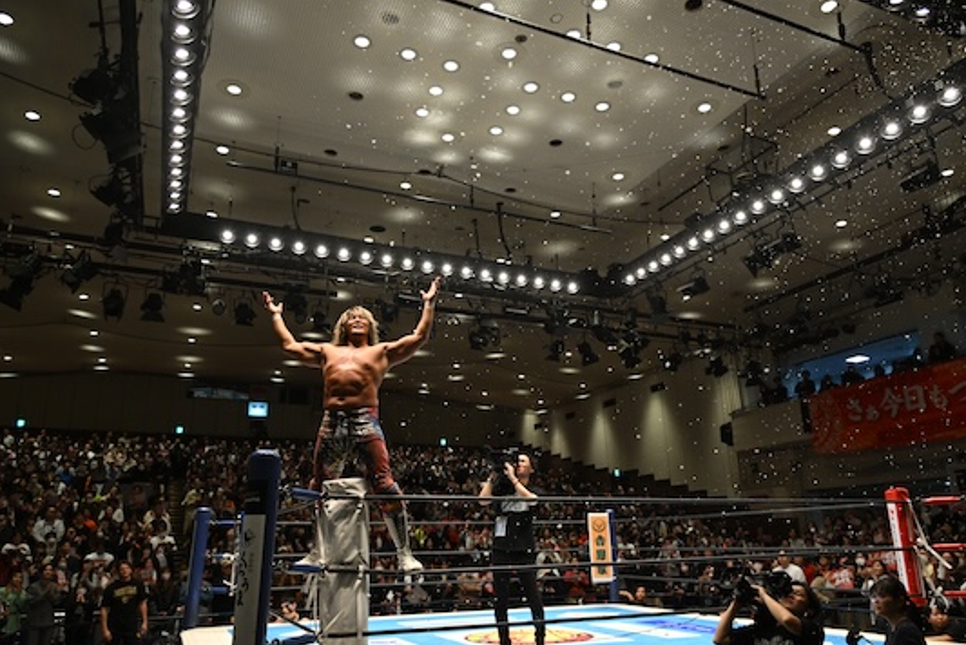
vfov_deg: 48.0
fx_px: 725
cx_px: 506
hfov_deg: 67.3
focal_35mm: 27
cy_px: 341
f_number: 4.5
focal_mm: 24
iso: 2500
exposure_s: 1/800
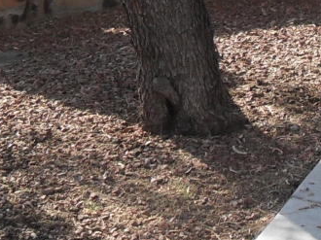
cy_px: -189
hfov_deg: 12.8
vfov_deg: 9.7
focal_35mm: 145
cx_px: 511
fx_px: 1344
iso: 100
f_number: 2.8
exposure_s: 1/500
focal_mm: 6.2
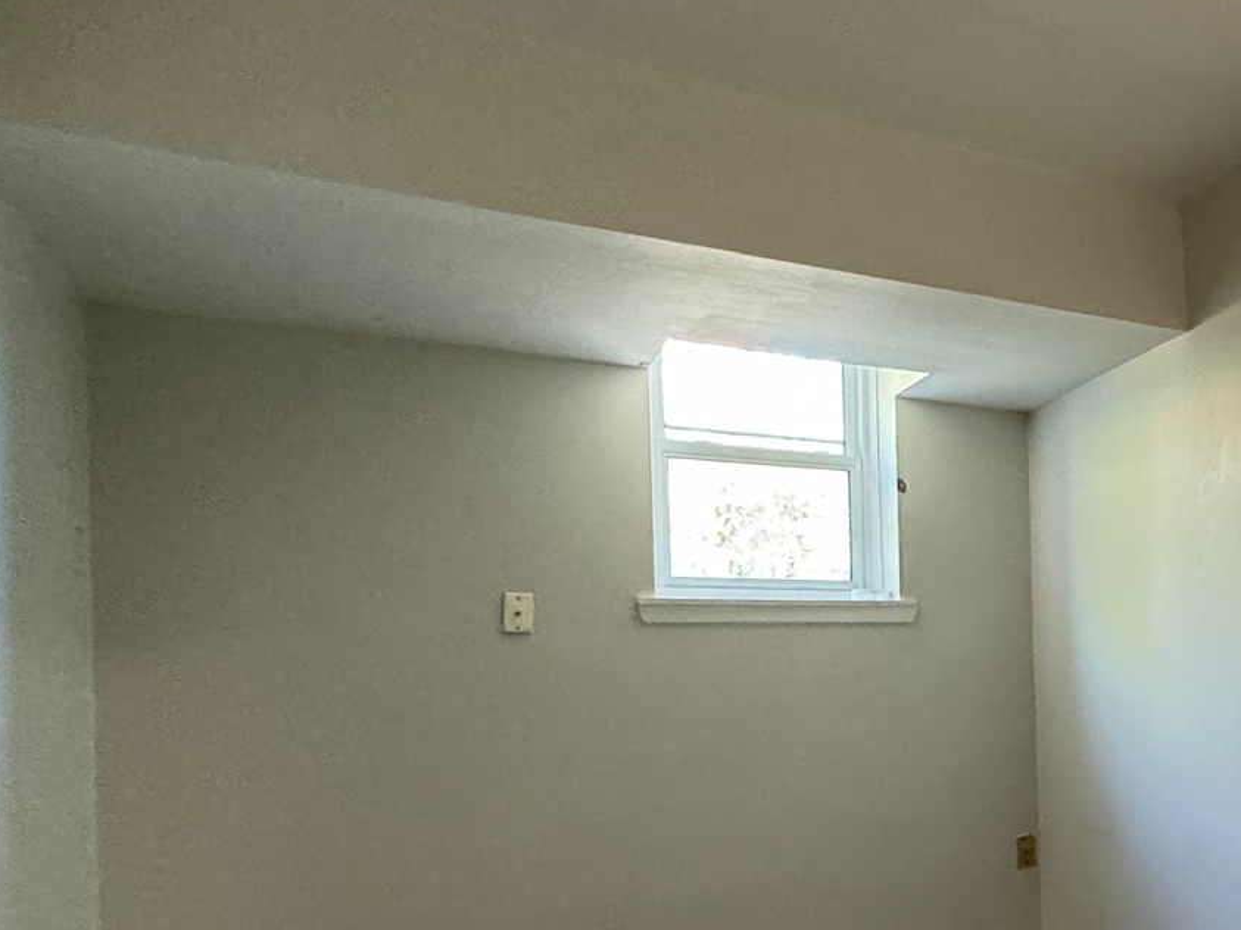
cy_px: 671
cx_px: 1288
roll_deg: +1.8
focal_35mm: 34
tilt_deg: +0.6
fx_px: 1219
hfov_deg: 44.4
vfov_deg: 40.8
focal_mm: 2.22
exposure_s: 1/60
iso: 800
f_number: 2.2
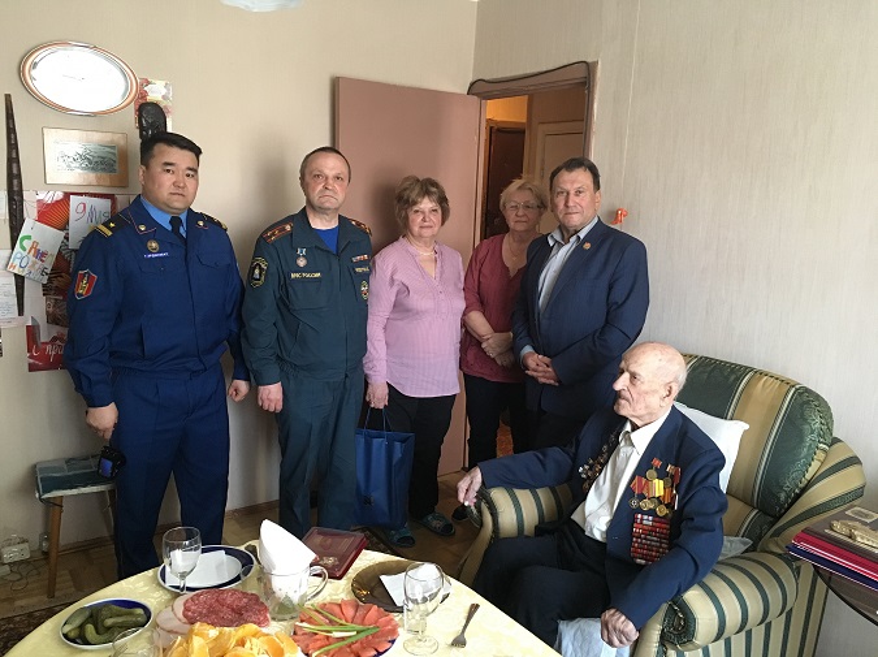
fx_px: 735
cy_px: 328
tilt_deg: -11.4
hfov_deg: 61.7
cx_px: 439
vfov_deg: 48.2
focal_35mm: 29
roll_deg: -2.3
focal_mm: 4.15
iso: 200
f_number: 2.2
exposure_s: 1/25
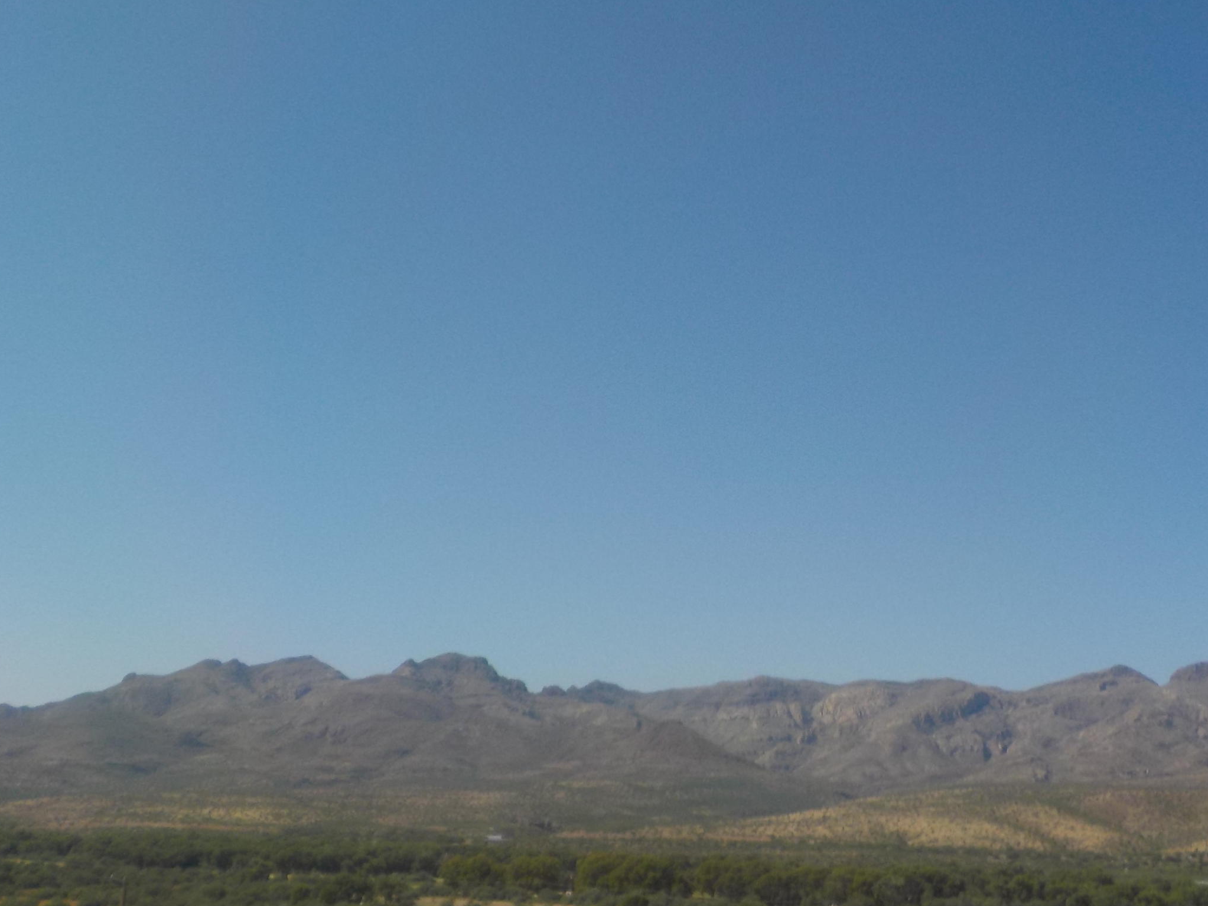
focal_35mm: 44
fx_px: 1536
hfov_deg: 42.6
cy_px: 388
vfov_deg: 32.8
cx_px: 755
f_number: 3.3
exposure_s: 1/1250
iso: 125
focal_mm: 4.1
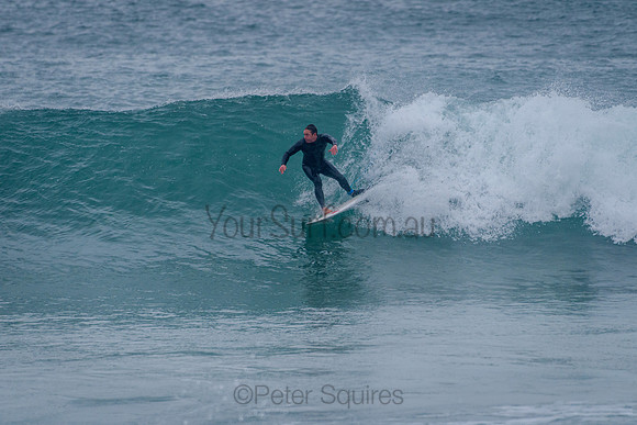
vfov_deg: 2.2
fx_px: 10840
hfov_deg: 3.4
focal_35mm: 613
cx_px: 318
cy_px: 212
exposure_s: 1/2000
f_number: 5.6
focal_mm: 500
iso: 640
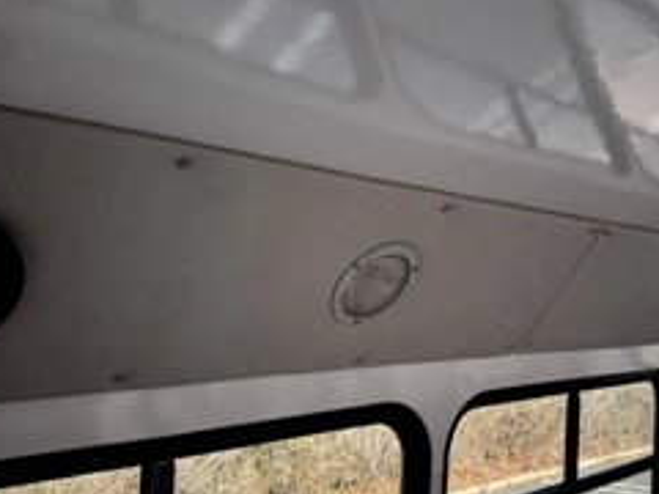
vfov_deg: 39.6
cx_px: 412
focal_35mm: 36
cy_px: 277
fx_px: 685
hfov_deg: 50.8
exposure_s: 1/121
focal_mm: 6.76
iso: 80
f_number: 1.78
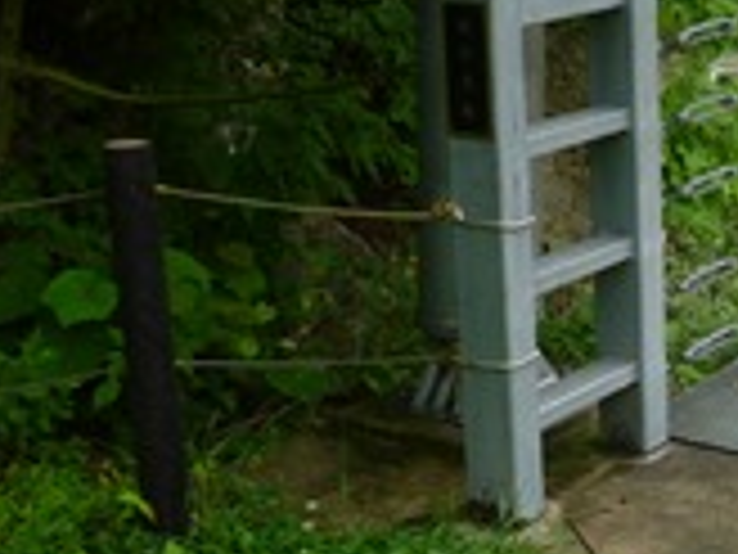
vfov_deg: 18.0
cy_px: 203
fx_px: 1748
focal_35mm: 82
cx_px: 914
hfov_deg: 21.9
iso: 100
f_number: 3.3
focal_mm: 4.9
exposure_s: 1/125
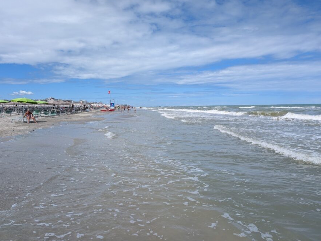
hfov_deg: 63.4
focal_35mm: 28
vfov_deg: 49.8
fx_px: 260
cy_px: 113
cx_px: 163
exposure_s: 1/1912
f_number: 1.68
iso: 23
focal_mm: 6.9
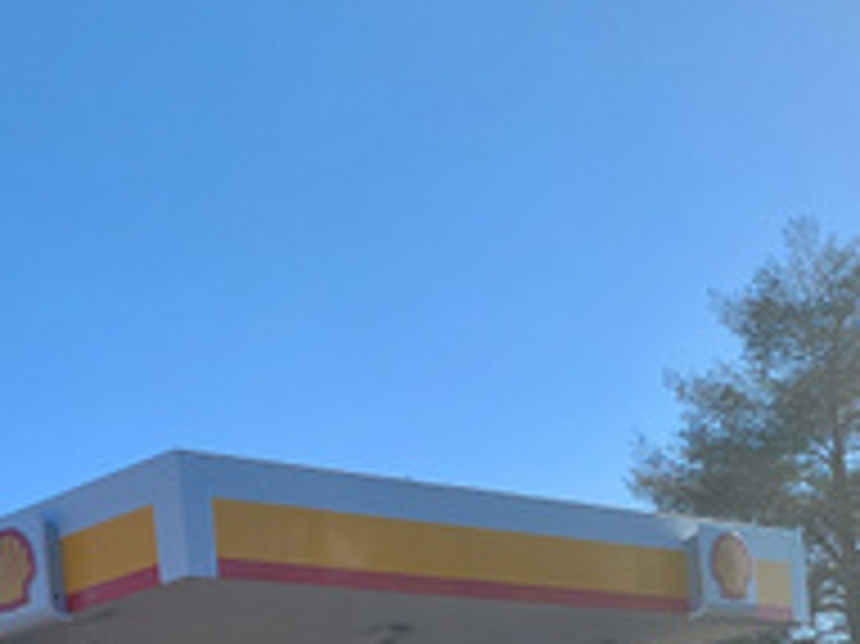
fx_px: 2160
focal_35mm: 87
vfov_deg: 15.5
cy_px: 991
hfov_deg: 22.1
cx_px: 117
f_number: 1.8
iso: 40
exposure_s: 1/2429
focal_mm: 5
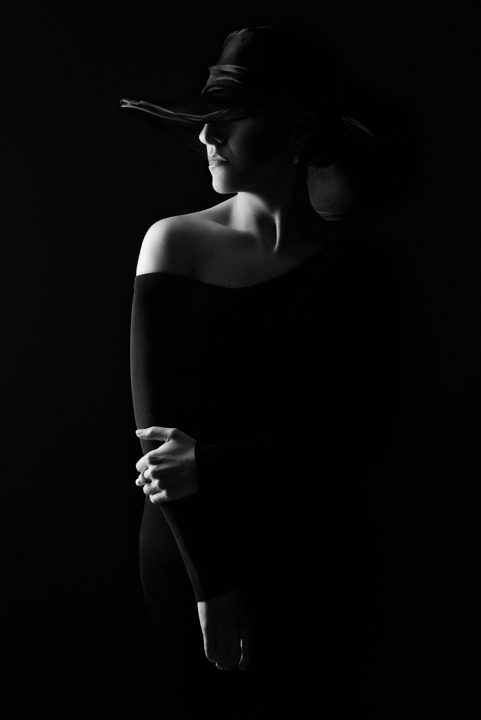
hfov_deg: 27.0
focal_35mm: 50
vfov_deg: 39.6
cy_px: 360
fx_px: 1001
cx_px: 240
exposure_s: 1/200
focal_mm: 50
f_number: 5.6
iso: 100
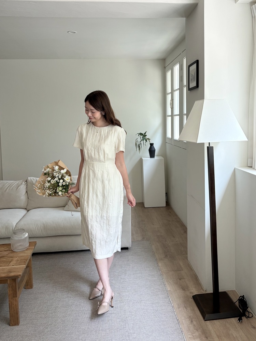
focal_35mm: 26
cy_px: 170
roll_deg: +0.9
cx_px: 128
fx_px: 256
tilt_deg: -3.5
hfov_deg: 53.1
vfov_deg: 67.3
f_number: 1.6
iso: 50
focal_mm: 5.96
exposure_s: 1/121
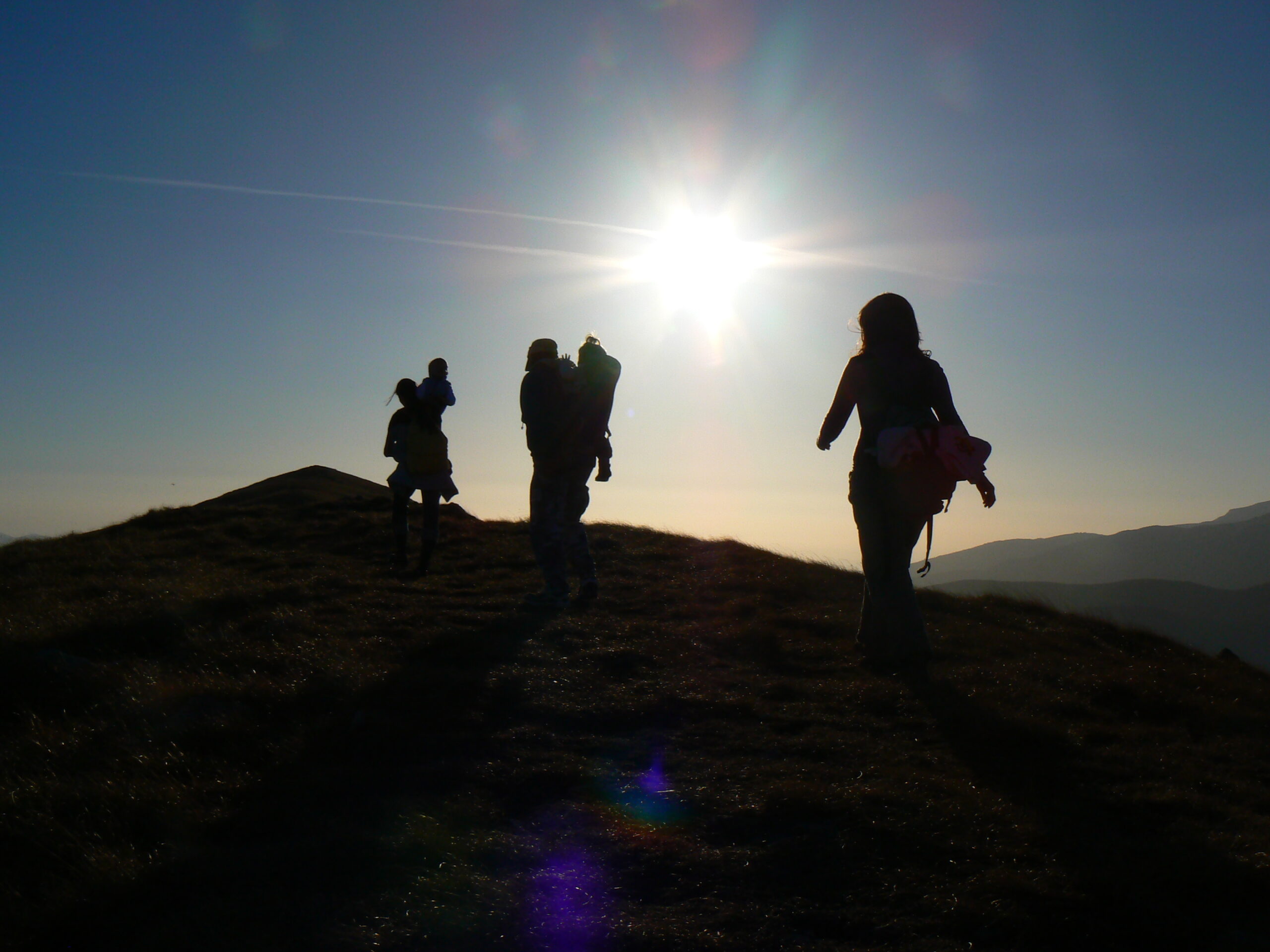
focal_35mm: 36
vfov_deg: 39.7
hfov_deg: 51.4
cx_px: 635
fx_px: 1321
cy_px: 476
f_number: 8
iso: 80
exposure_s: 1/2000
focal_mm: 6
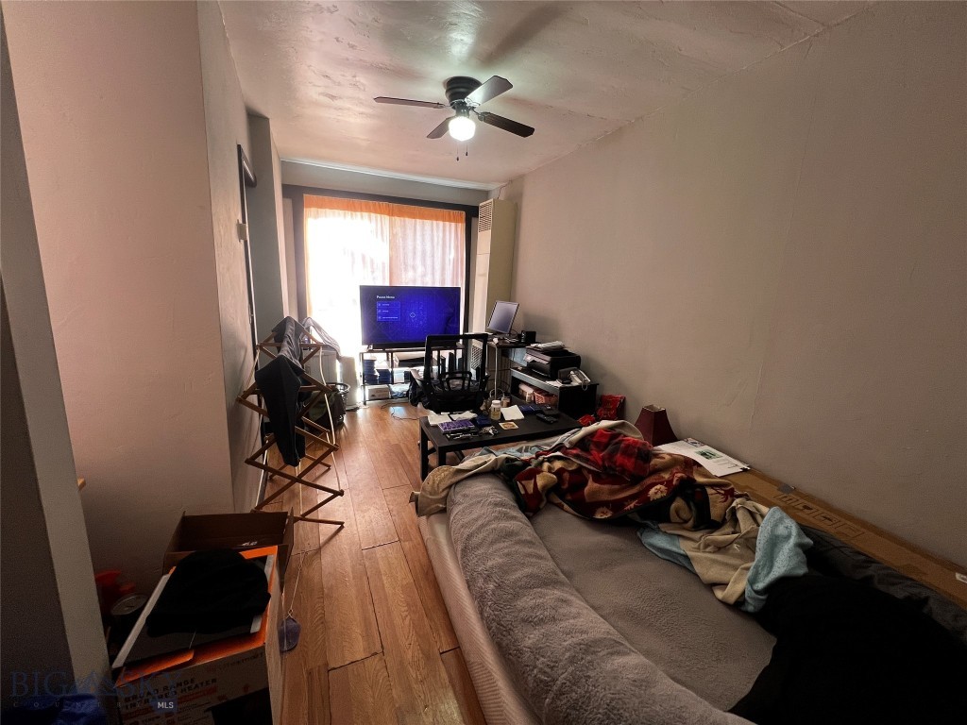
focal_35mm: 13
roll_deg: -2.1
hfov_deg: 106.2
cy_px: 362
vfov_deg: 89.9
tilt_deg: -12.9
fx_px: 363
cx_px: 484
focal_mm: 1.57
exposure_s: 1/60
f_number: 1.8
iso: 160
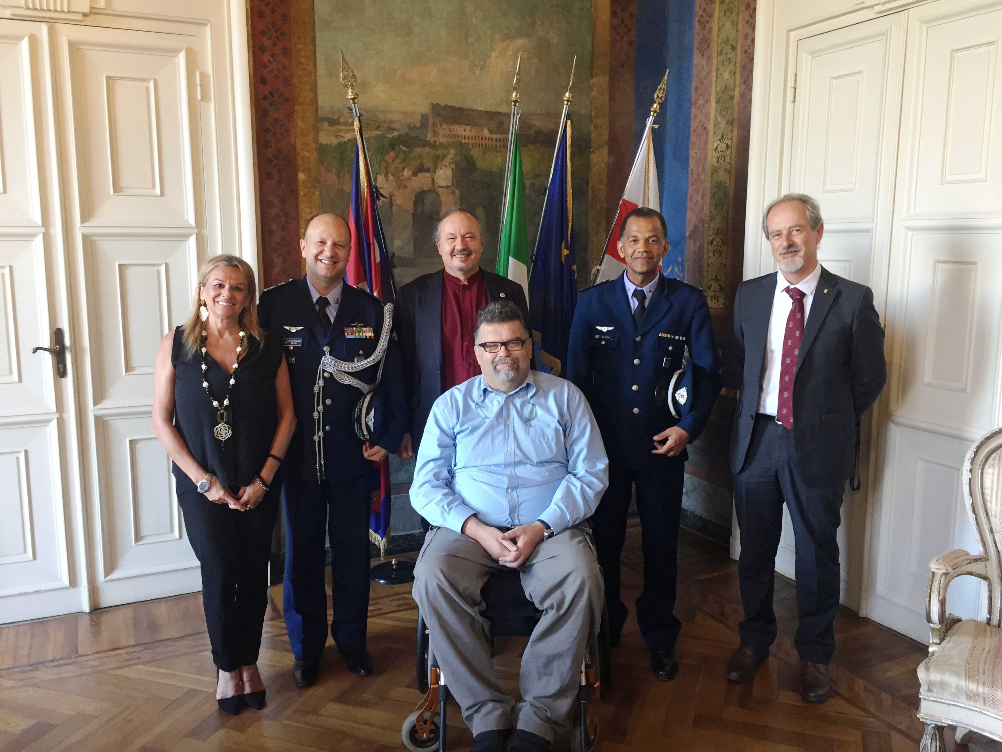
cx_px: 501
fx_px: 839
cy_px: 376
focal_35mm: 29
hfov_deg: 61.7
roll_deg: -1.1
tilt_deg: -9.9
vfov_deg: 48.2
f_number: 2.2
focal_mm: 4.15
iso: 125
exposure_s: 1/33
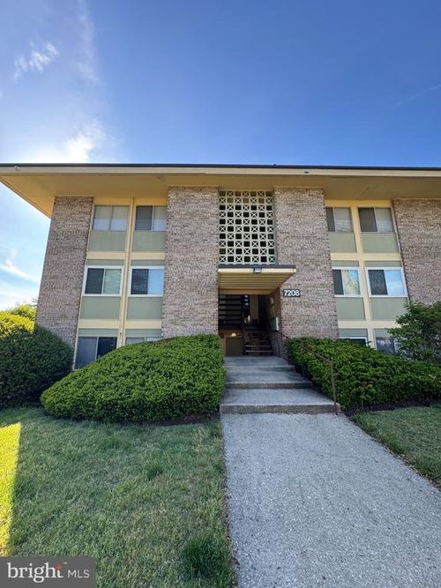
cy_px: 294
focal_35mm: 14
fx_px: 238
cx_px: 220
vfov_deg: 102.1
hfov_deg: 85.7
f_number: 2.2
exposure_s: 1/221
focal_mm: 2.22
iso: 40
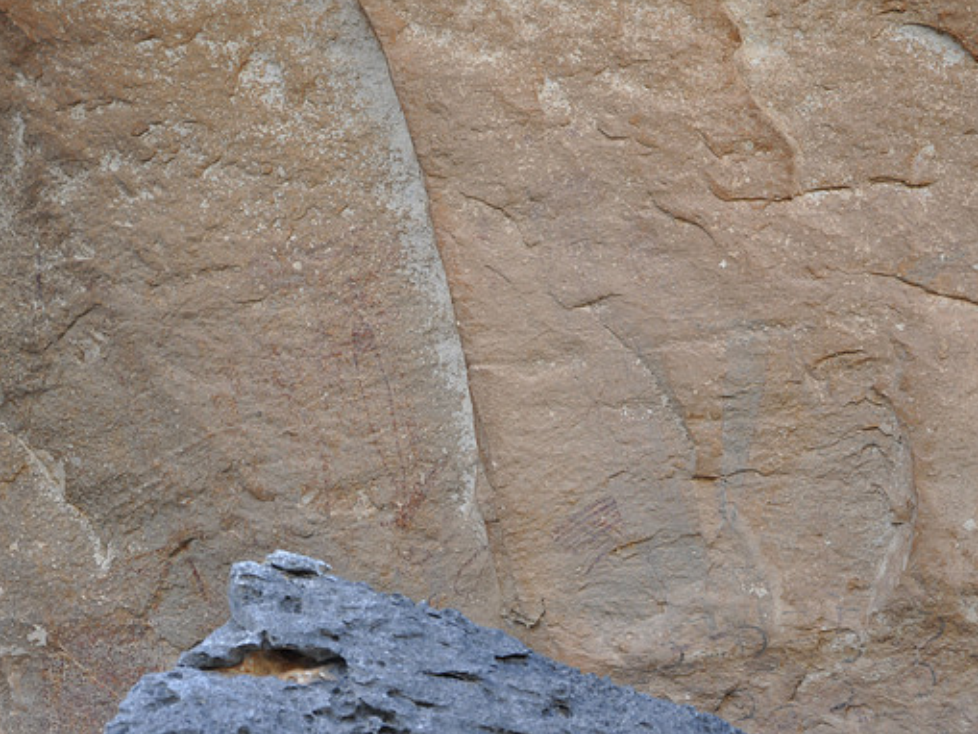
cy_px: 366
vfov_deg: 18.0
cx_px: 492
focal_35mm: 82
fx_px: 2317
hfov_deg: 23.8
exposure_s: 1/30
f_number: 5.6
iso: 200
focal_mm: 50
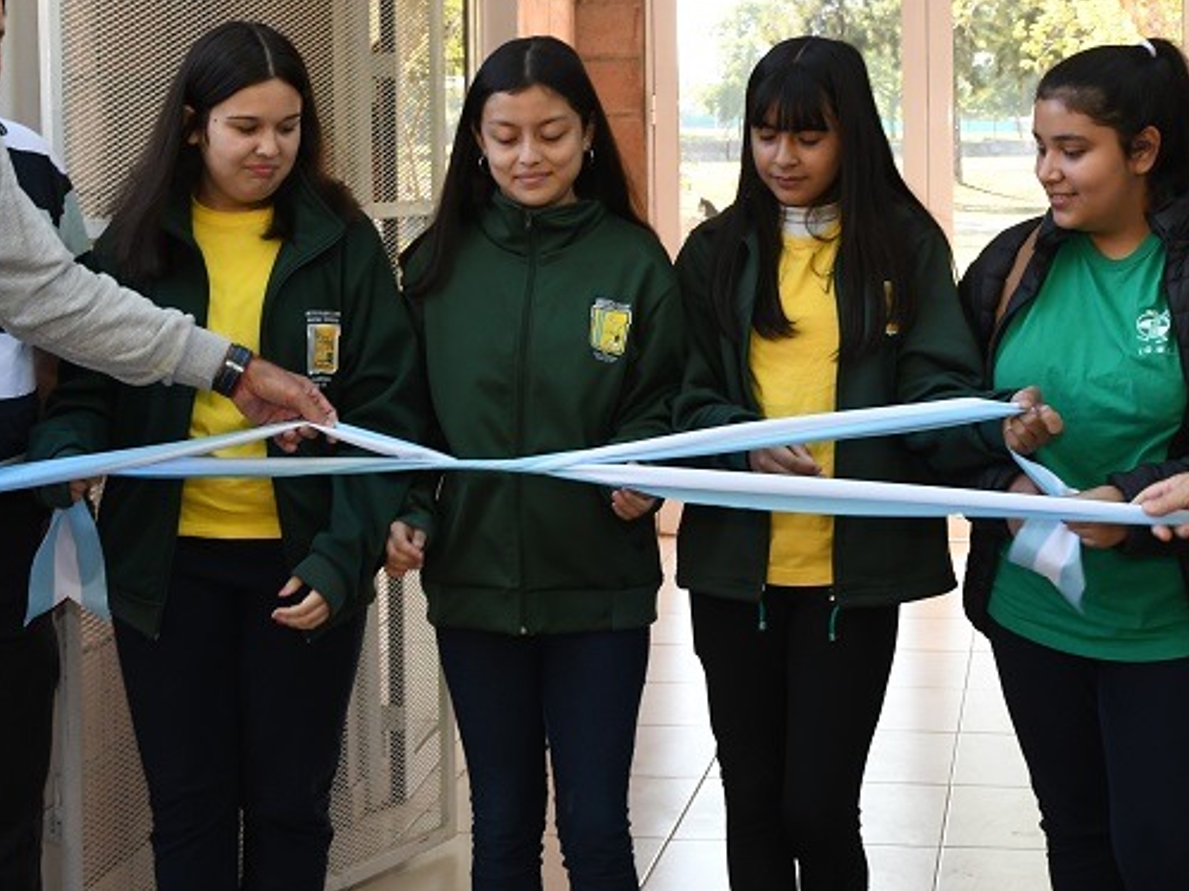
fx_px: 2644
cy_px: 262
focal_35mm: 77
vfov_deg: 19.0
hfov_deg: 25.3
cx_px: 667
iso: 1250
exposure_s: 1/160
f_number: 9
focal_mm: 27
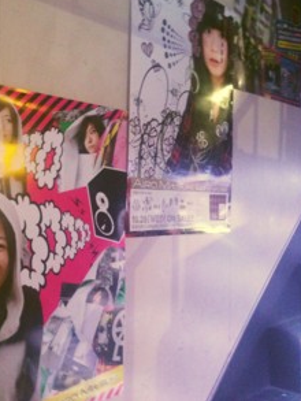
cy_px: 198
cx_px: 107
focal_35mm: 45
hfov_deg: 32.0
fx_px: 521
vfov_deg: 42.1
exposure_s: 1/15
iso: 500
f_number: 2.4
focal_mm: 4.12
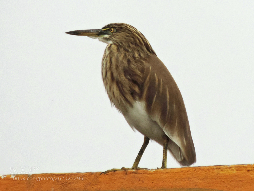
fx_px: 7338
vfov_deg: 1.5
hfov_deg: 2.0
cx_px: 127
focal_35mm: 1000
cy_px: 96
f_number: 5.9
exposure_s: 1/500
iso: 160
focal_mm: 180
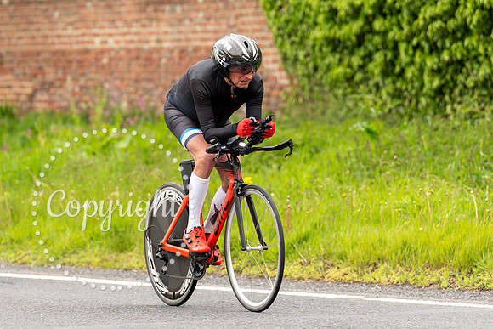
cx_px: 196
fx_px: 4094
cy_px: 84
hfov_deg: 6.9
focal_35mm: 299
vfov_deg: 4.6
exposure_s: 1/1000
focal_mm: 200
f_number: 3.5
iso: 400
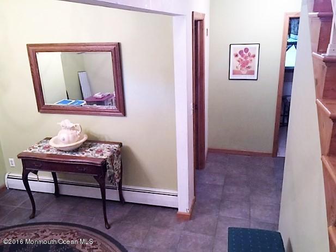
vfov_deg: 48.2
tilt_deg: -18.2
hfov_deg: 61.7
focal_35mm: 29
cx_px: 168
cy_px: 126
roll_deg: -0.4
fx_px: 282
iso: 100
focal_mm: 4.15
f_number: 2.2
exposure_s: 1/10
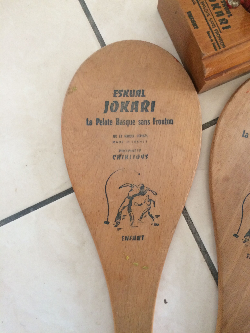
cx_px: 125
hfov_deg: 48.2
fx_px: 279
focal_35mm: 29
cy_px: 166
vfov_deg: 61.7
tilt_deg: -88.0
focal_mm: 4.15
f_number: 2.2
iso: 250
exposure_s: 1/33
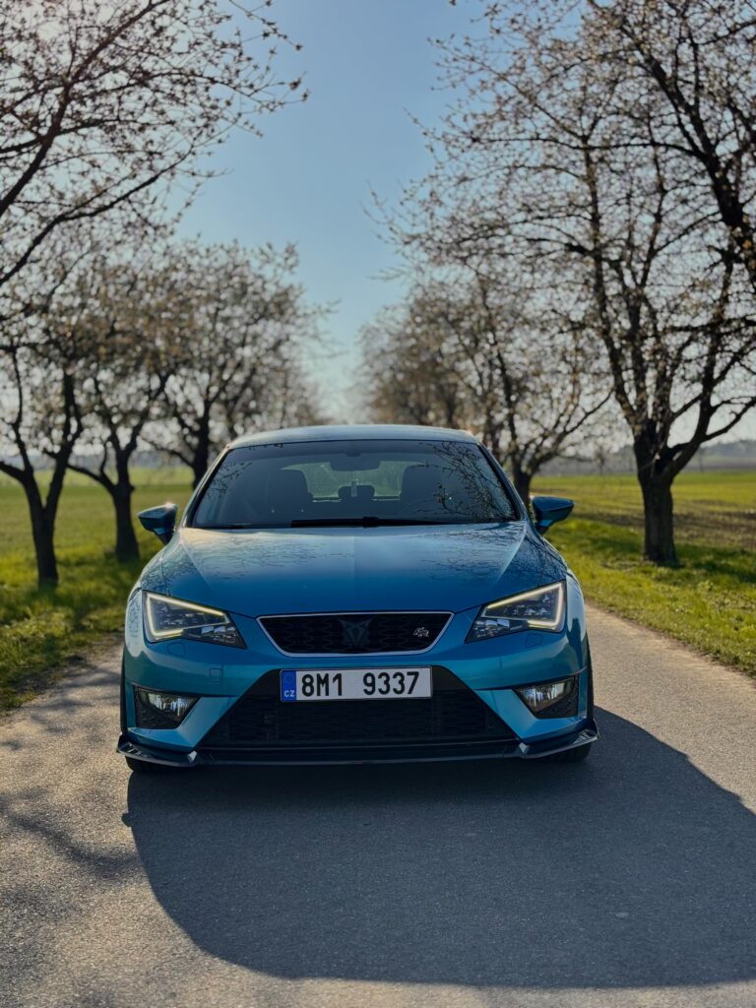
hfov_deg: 28.0
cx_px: 378
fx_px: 1514
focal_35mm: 52
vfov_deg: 36.8
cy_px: 504
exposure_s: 1/1362
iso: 32
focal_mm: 5.96
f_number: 1.6
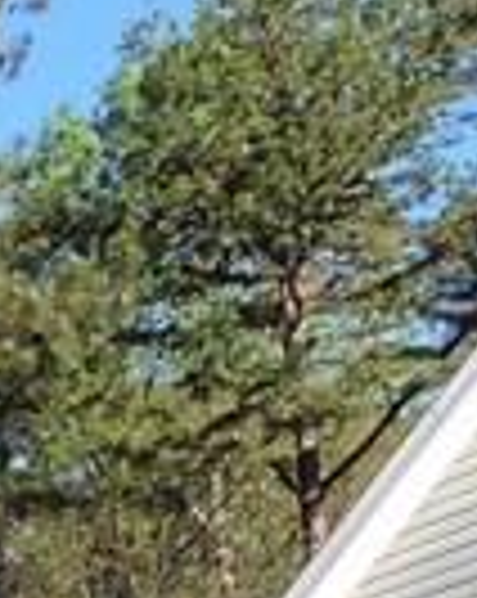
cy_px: 1052
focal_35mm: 181
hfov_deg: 6.2
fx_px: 3201
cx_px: -1750
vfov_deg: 10.1
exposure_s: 1/500
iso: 100
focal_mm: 4.3
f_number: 4
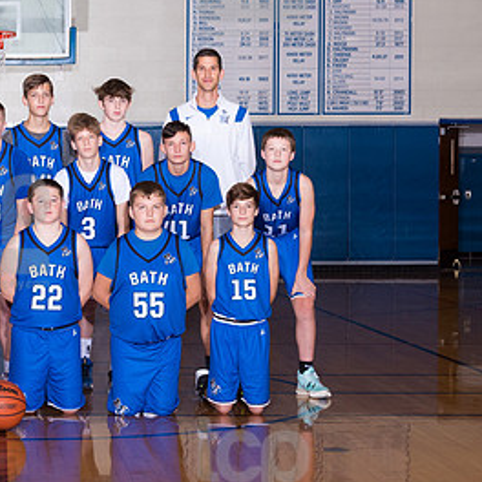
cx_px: -10
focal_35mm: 102
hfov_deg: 16.7
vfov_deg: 17.1
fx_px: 1607
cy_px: 213
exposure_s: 1/250
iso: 500
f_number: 8
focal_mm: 50
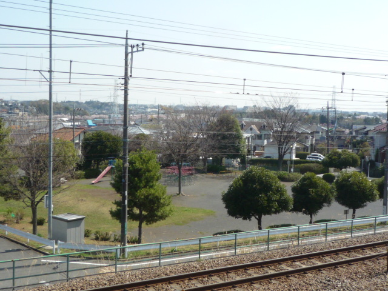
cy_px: 146
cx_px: 194
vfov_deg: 32.2
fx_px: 504
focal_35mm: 45
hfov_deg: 42.1
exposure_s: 1/500
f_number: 4
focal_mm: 4.4
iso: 100
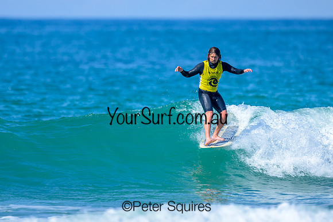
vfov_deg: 1.3
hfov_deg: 1.9
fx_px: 10177
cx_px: 133
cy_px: 89
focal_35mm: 1100
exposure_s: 1/2000
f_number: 6.3
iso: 320
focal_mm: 800
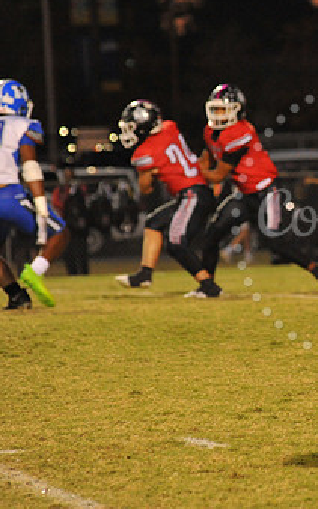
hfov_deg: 3.7
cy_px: 221
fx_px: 4857
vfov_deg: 6.0
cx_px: 375
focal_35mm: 350
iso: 5000
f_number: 5.6
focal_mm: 200
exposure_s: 1/200
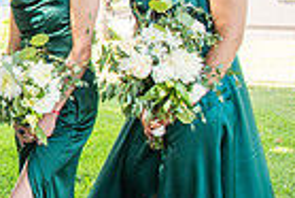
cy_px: 25
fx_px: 1042
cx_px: -305
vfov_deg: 10.8
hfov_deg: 13.6
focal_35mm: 127
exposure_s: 1/200
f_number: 6.3
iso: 500
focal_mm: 28
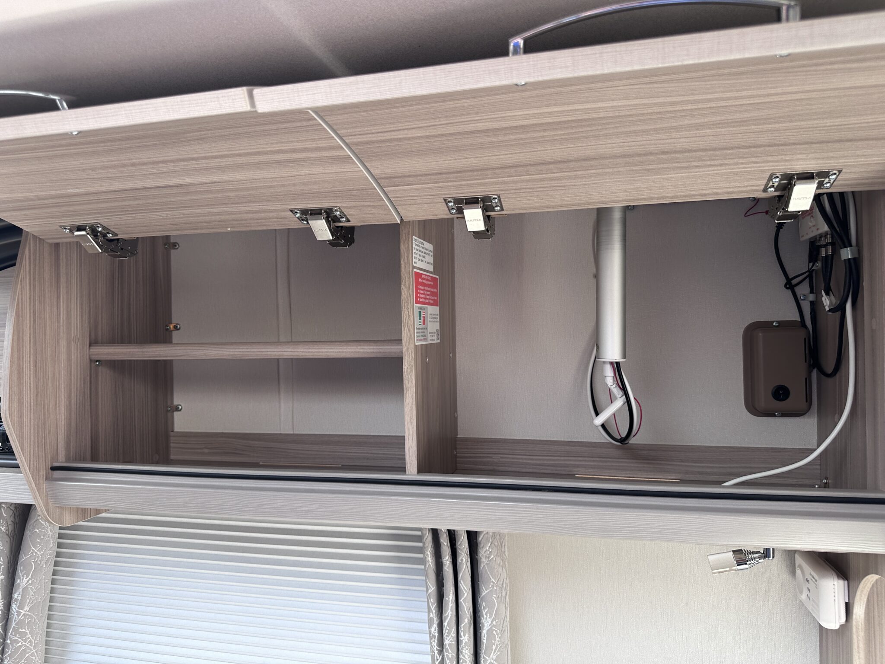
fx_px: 614
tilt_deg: +3.0
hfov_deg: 71.6
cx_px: 442
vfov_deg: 56.8
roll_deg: +0.5
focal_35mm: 24
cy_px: 332
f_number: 1.78
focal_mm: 6.86
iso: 80
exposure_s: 1/161
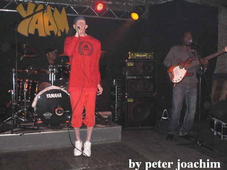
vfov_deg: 40.7
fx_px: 230
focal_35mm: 35
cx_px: 114
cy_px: 85
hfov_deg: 52.6
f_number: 2.8
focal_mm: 6
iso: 400
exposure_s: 1/60
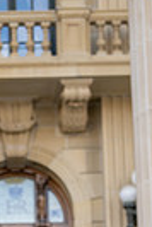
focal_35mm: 169
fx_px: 1067
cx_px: -17
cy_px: 304
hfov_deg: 8.1
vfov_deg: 11.8
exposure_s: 1/6400
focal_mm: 50
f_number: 1.8
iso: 1250
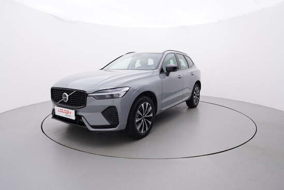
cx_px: 142
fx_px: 178
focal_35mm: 22
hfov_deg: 77.3
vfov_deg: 56.2
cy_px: 95
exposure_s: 1/80
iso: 200
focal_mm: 15
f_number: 5
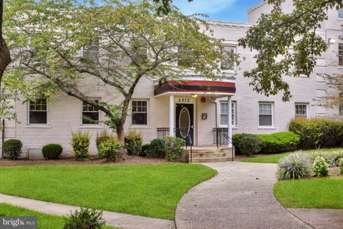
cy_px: 114
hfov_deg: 43.6
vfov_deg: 29.9
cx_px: 172
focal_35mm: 45
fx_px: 429
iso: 360
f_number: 5.6
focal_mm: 30
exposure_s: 1/250
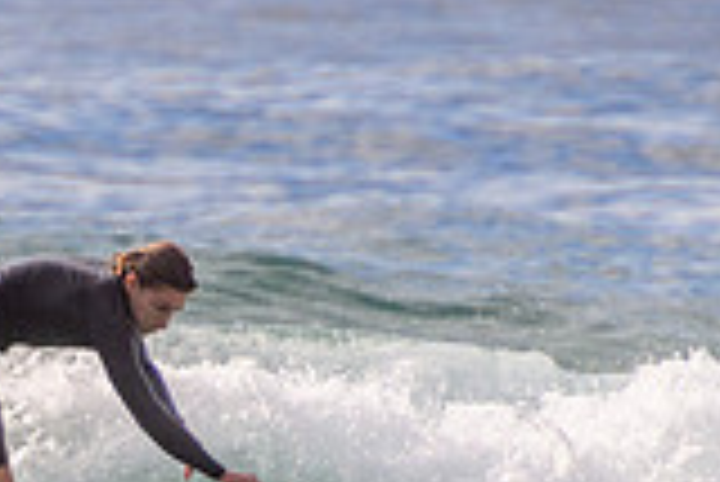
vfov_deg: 0.7
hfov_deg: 1.0
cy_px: 637
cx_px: -107
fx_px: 39915
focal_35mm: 1994
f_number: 5.6
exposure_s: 1/2000
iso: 160
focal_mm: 400
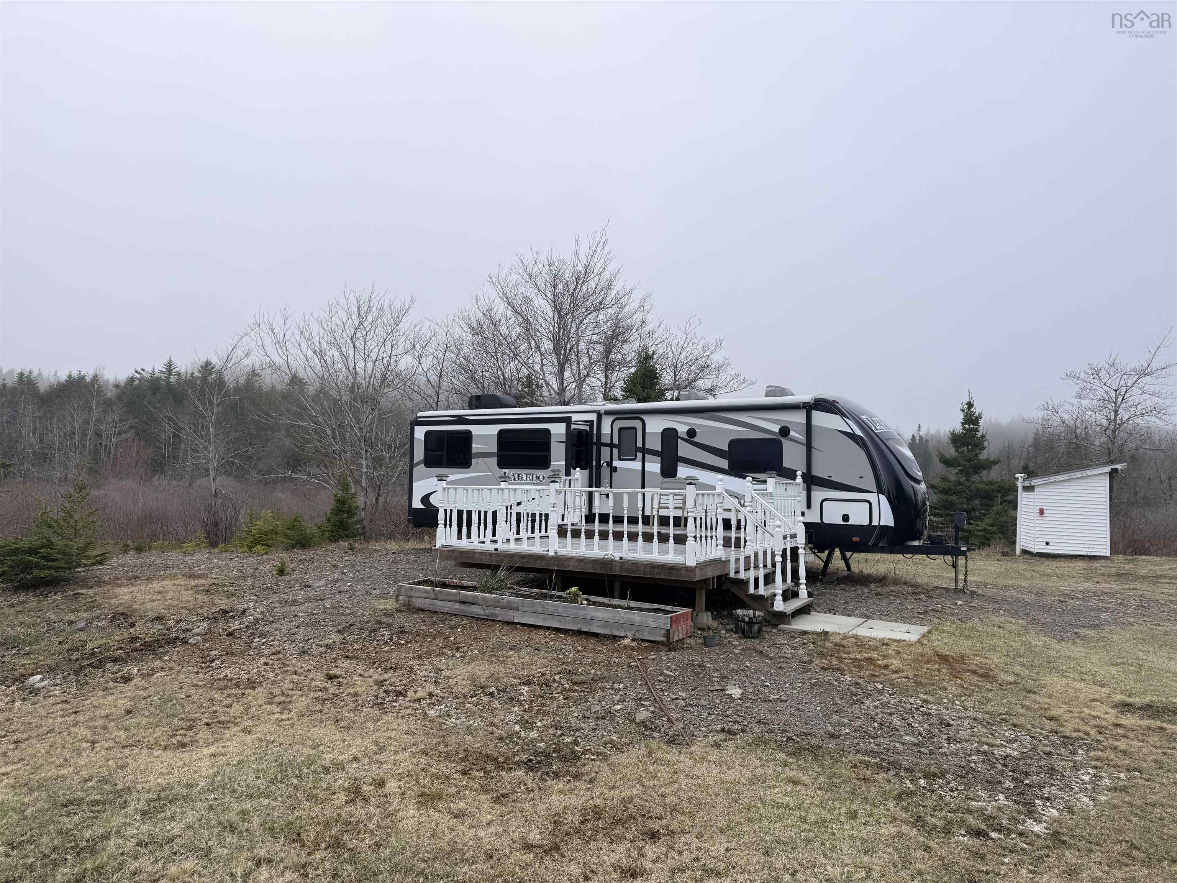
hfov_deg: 71.6
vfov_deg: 56.8
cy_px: 442
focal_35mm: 24
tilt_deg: +2.8
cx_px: 588
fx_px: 816
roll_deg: -1.1
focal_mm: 6.76
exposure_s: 1/220
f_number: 1.78
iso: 64
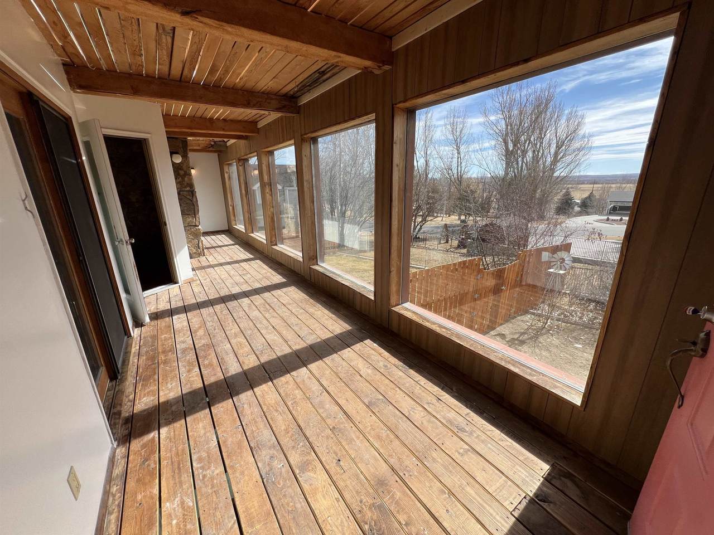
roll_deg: +0.1
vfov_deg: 89.9
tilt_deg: -16.8
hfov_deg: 106.2
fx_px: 268
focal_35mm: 13
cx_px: 357
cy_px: 268
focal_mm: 1.57
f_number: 1.8
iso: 32
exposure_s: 1/747
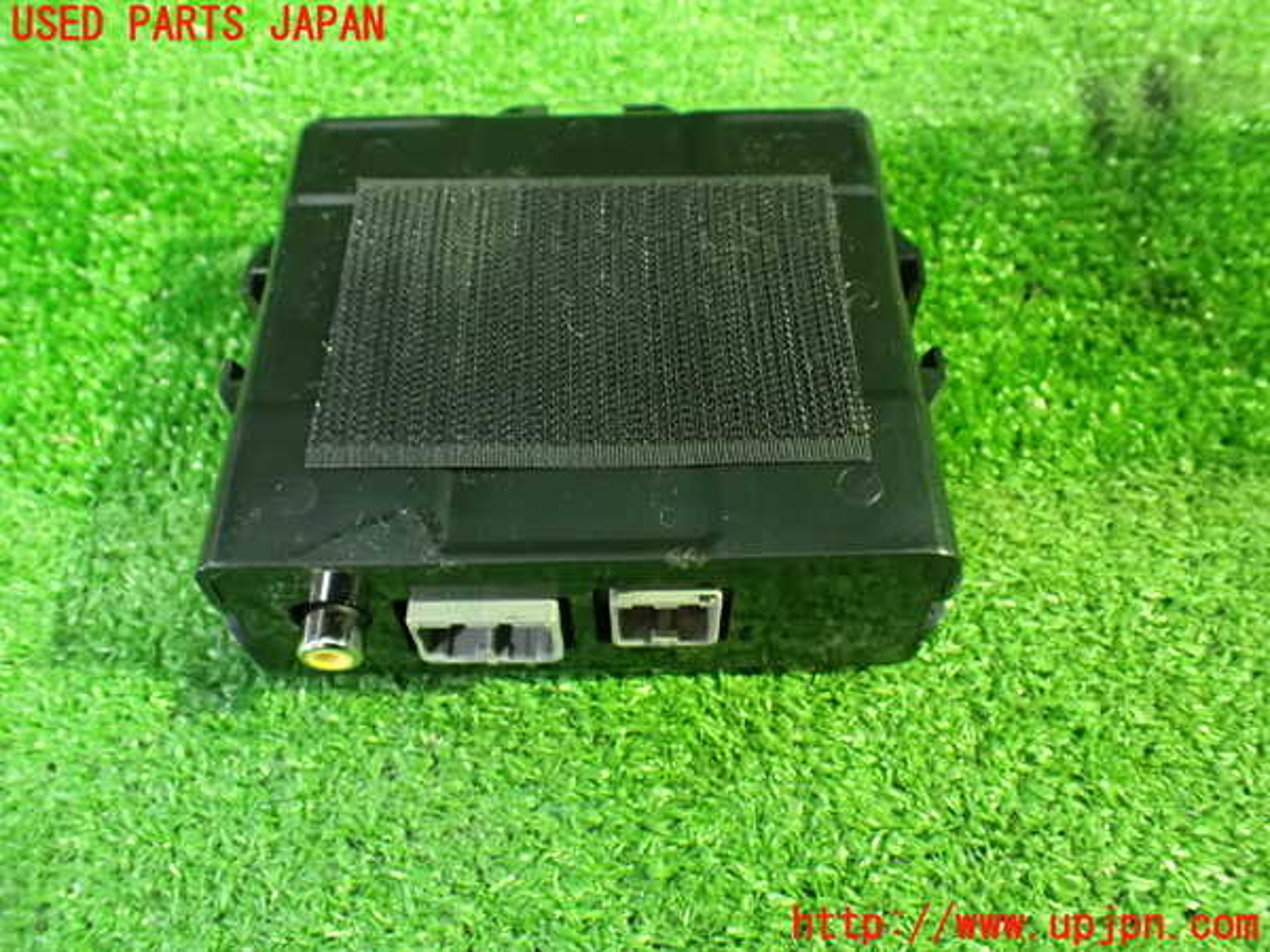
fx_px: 1101
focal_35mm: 30
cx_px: 635
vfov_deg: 46.8
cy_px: 476
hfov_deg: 60.0
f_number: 2.3
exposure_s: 1/30
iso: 1250
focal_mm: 5.4
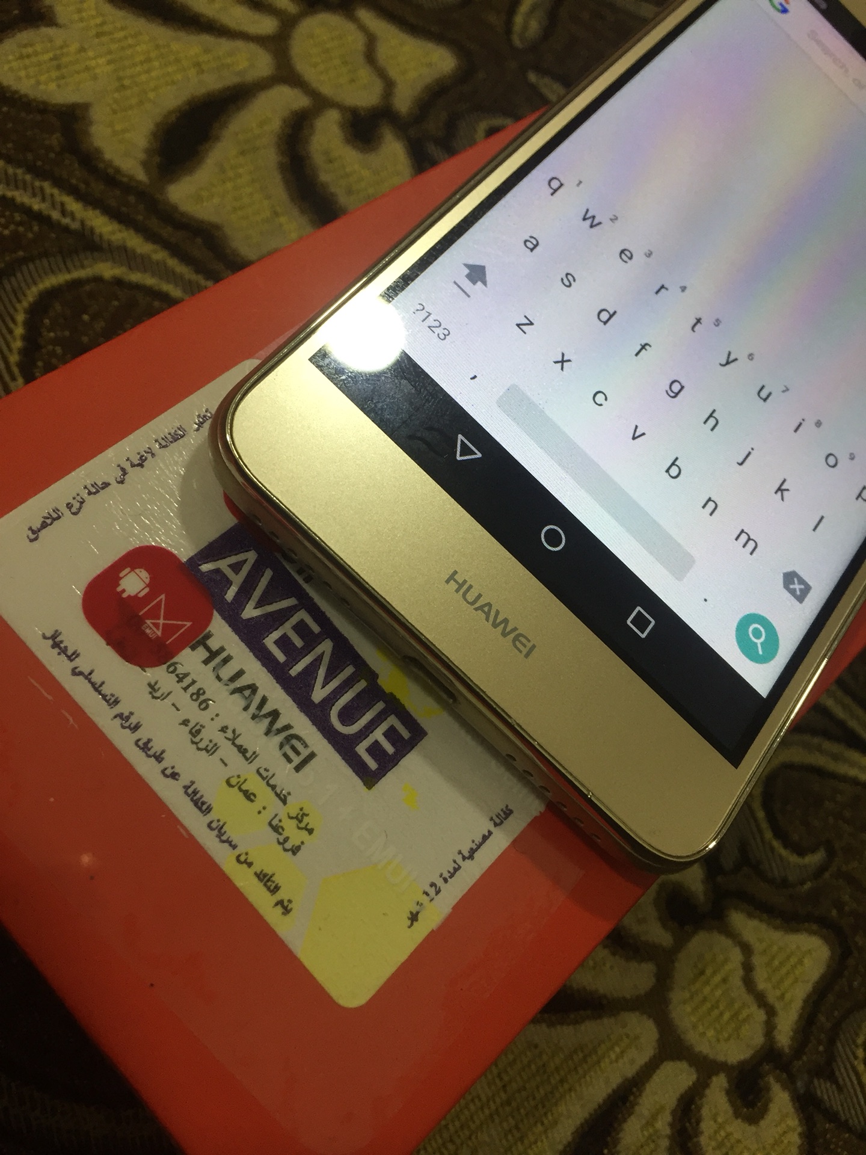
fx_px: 967
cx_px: 433
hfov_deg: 48.2
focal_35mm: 29
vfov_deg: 61.7
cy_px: 578
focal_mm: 4.15
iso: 100
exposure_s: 1/33
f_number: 2.2
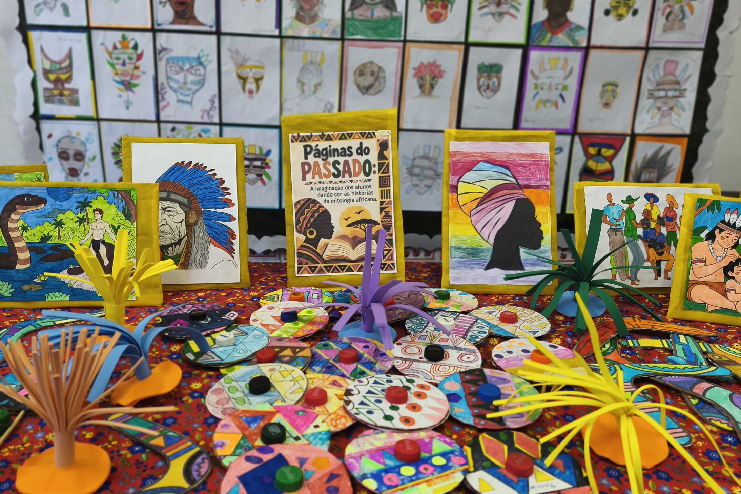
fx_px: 576
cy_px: 275
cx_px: 339
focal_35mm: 28
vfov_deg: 46.3
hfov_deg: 65.4
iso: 400
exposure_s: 1/120
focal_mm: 6.18
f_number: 1.65
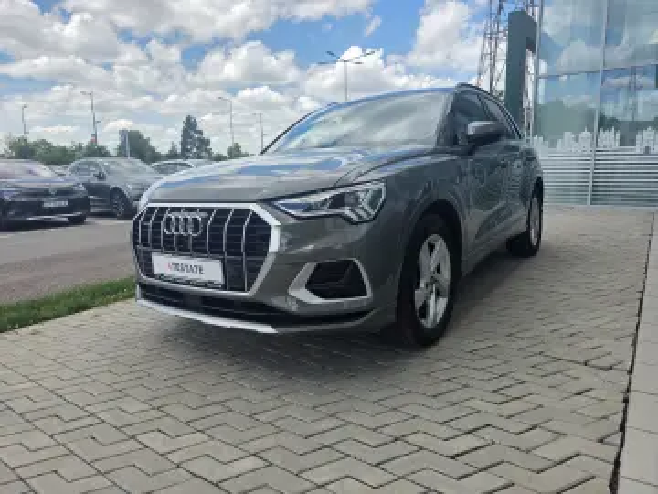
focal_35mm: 23
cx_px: 329
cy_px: 247
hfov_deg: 73.9
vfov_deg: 58.9
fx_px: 437
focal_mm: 6.3
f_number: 1.7
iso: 80
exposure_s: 1/3363
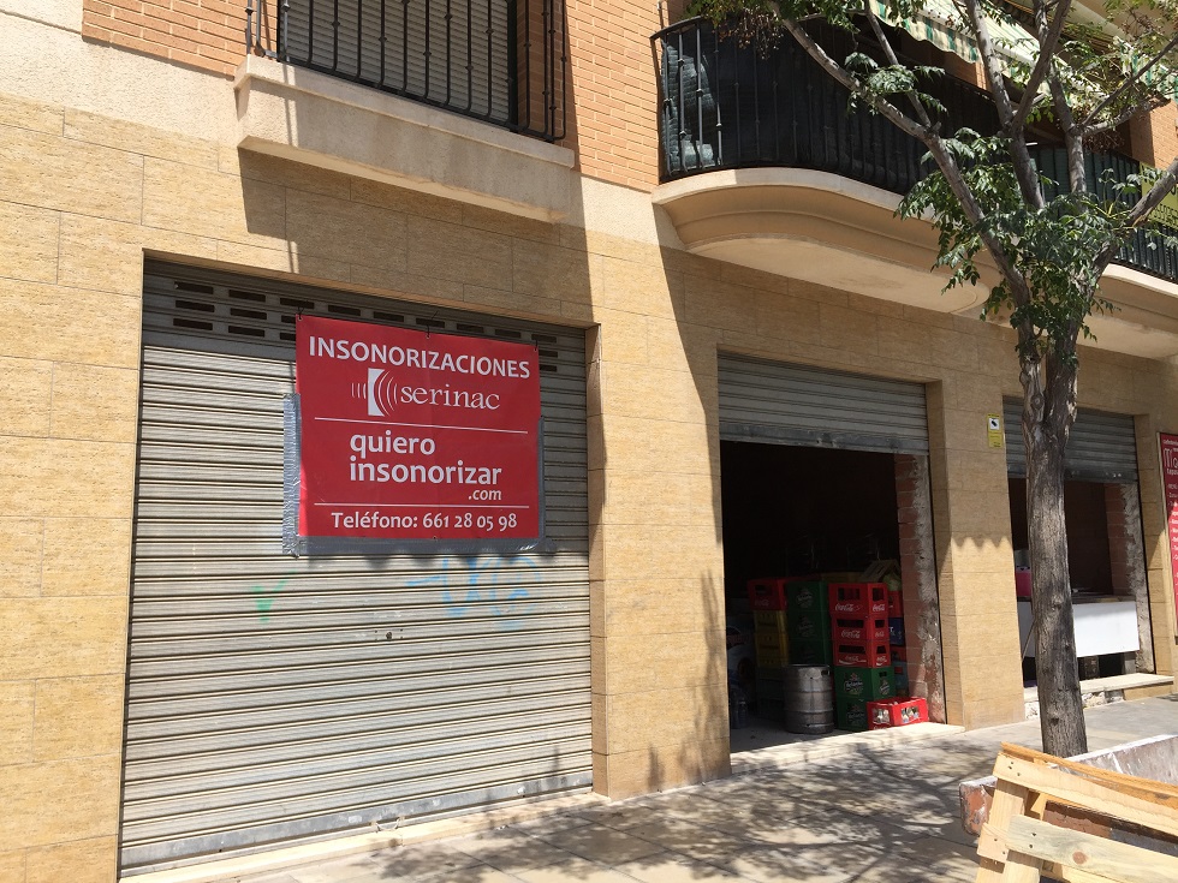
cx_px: 589
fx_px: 987
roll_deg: +1.2
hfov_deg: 61.7
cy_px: 442
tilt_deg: +6.8
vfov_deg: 48.2
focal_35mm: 29
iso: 32
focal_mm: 4.15
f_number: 2.2
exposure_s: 1/1412
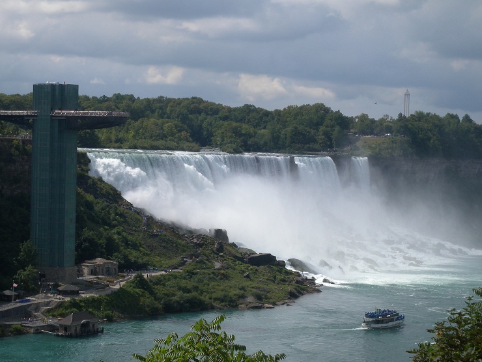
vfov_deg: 15.3
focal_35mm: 97
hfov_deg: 20.2
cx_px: 241
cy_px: 202
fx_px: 1352
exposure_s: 1/373
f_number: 6.6
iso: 64
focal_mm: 18.3
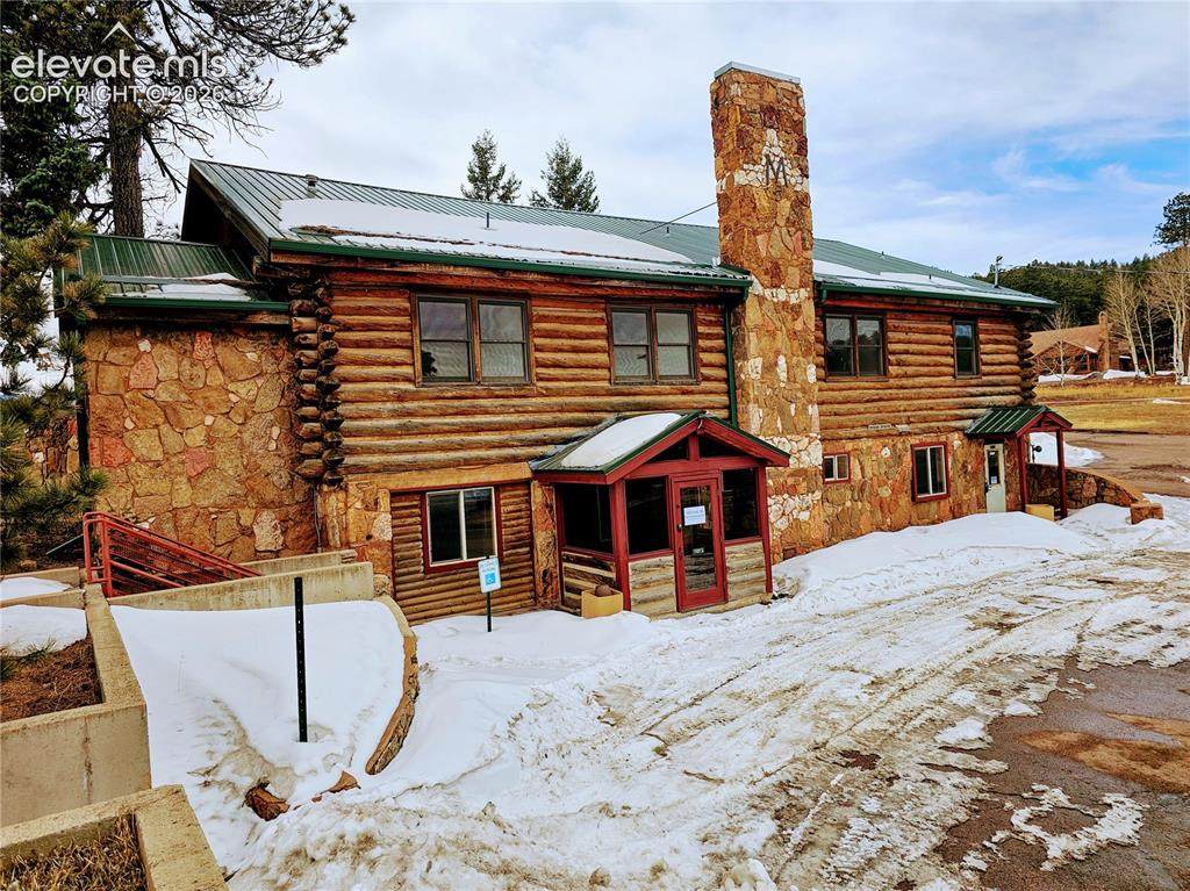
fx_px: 790
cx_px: 595
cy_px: 446
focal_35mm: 23
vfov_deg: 58.8
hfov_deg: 74.0
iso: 10
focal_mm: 6.3
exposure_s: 1/529
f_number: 1.7
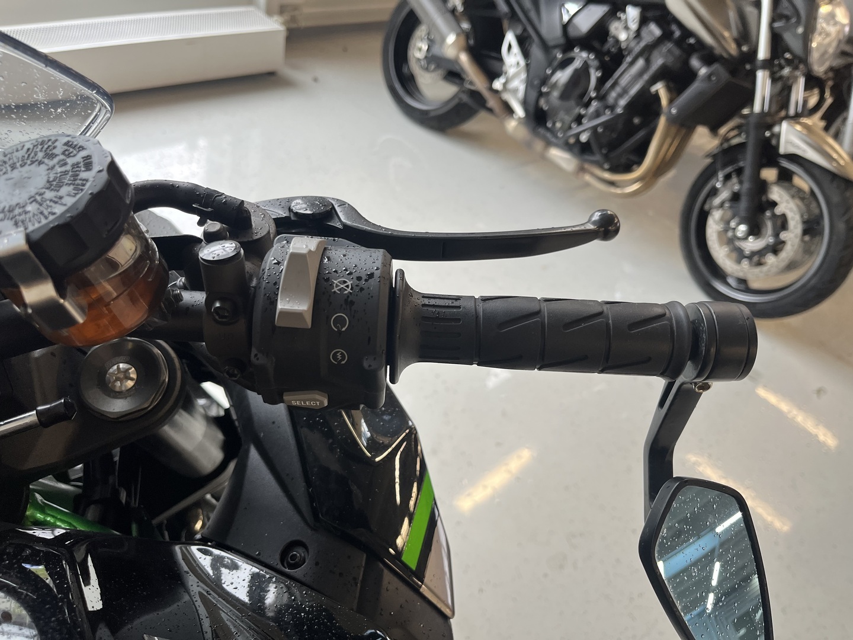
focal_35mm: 26
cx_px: 426
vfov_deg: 53.1
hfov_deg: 67.3
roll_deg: -13.9
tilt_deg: -39.2
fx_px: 641
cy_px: 320
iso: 100
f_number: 1.6
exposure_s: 1/100
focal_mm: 5.1
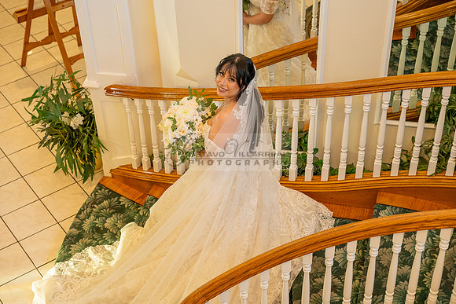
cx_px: 228
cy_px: 152
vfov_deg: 23.8
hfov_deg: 35.0
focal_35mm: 57
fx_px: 722
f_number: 4
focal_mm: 57
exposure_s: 1/200
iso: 1250
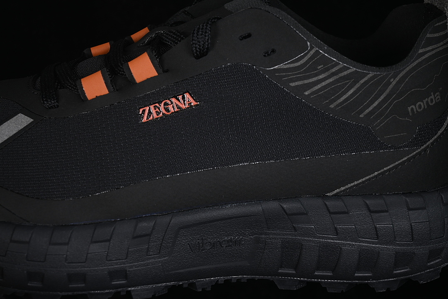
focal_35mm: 75
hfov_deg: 27.0
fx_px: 933
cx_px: 224
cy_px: 150
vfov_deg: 18.2
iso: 160
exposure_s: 1/60
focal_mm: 50
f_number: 6.3
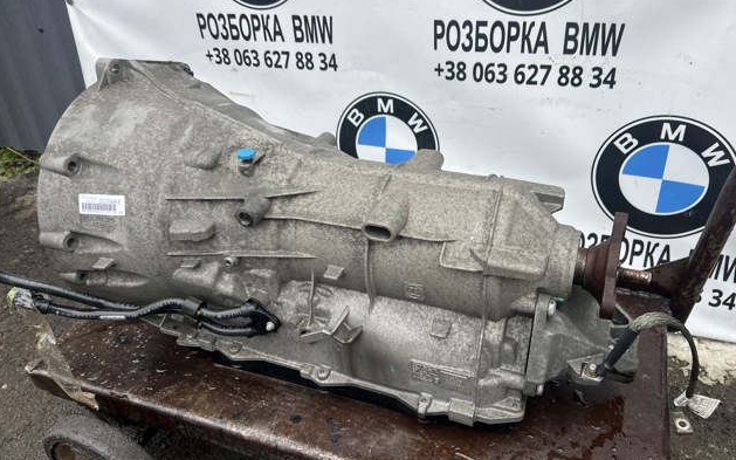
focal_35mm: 28
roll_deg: +4.0
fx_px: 562
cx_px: 371
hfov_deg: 66.5
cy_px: 221
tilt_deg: -29.2
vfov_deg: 44.5
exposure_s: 1/243
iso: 40
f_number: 1.5
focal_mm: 5.7
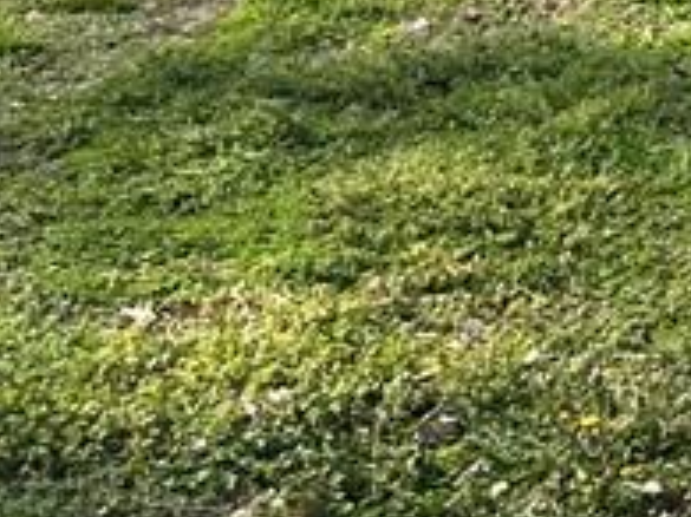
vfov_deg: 10.8
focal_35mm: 126
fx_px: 2514
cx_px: 1407
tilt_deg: -5.2
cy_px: -489
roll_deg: -3.7
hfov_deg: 13.3
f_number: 1.78
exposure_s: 1/1412
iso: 80
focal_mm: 6.86
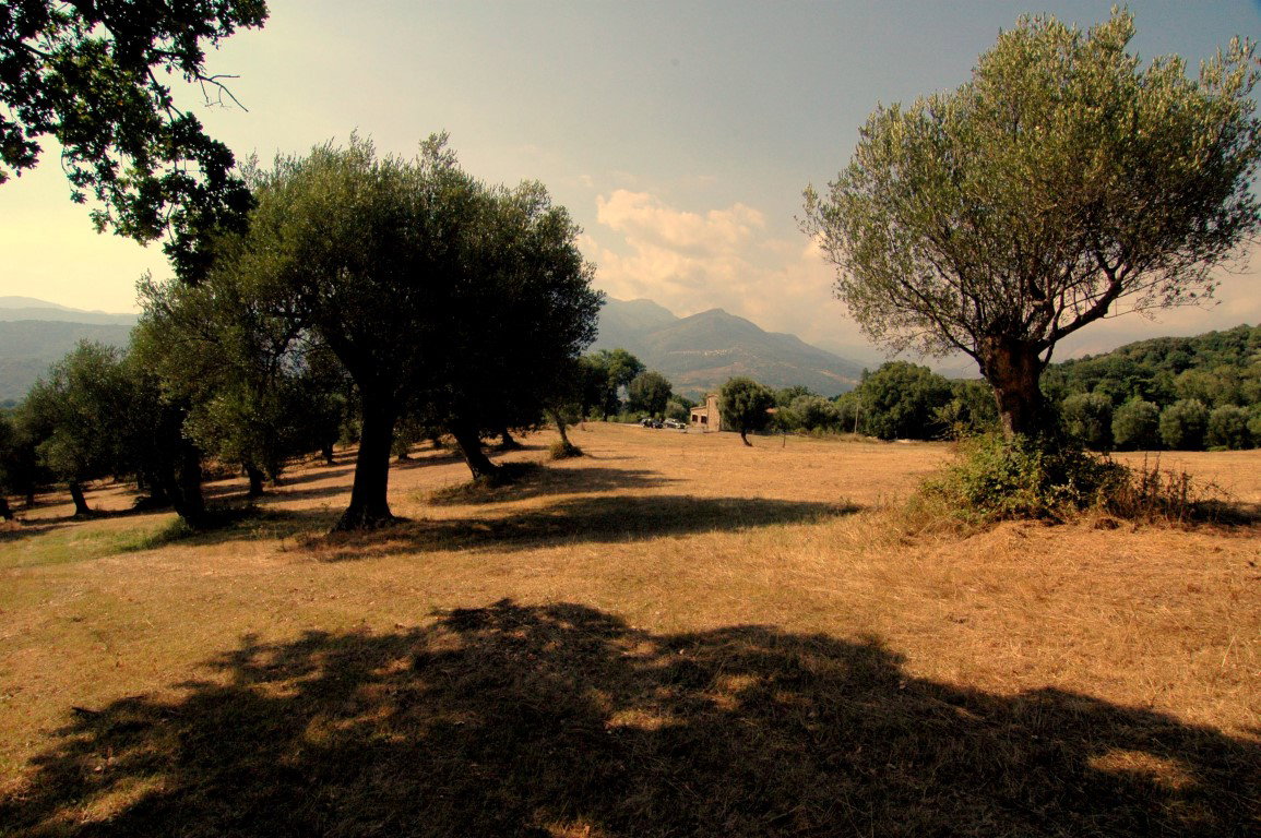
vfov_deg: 67.3
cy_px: 419
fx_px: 630
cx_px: 630
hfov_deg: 90.1
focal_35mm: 18
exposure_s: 1/500
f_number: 13
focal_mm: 12
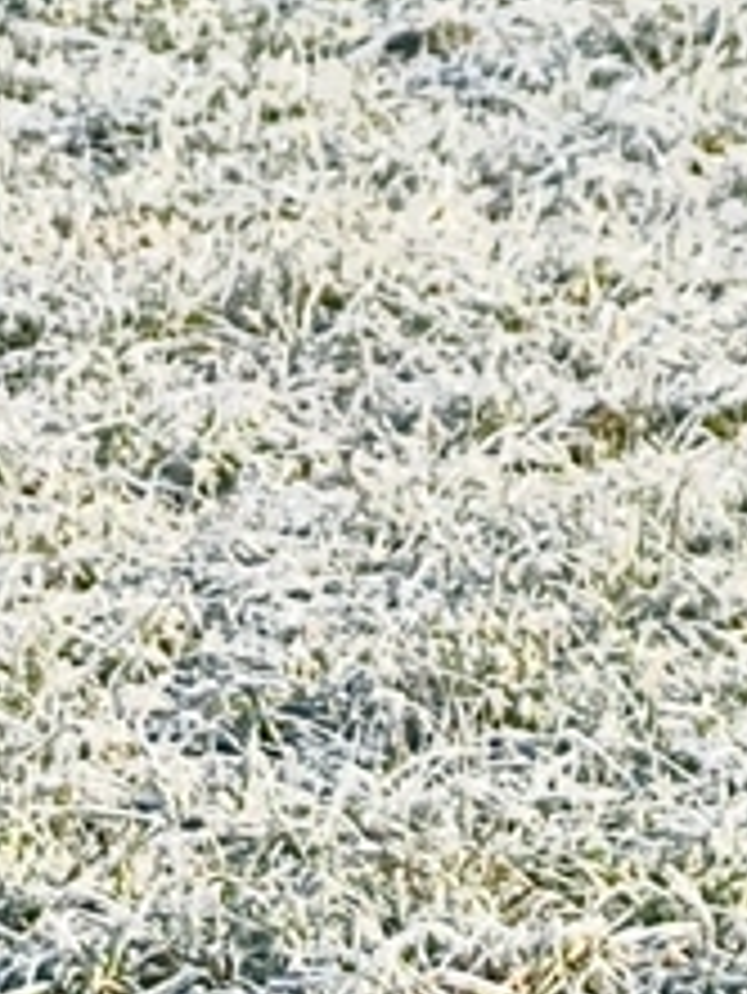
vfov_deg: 3.7
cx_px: -335
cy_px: 3319
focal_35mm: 522
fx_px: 15005
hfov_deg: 2.8
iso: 25
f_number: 2.8
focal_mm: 9
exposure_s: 1/284
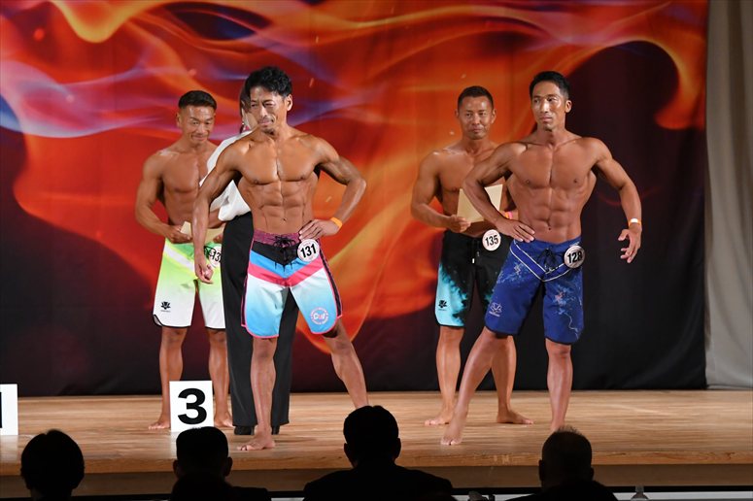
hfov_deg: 10.2
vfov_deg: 6.8
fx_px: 4223
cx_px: 376
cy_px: 250
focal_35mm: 202
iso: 3200
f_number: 5.6
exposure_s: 1/400
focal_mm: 135
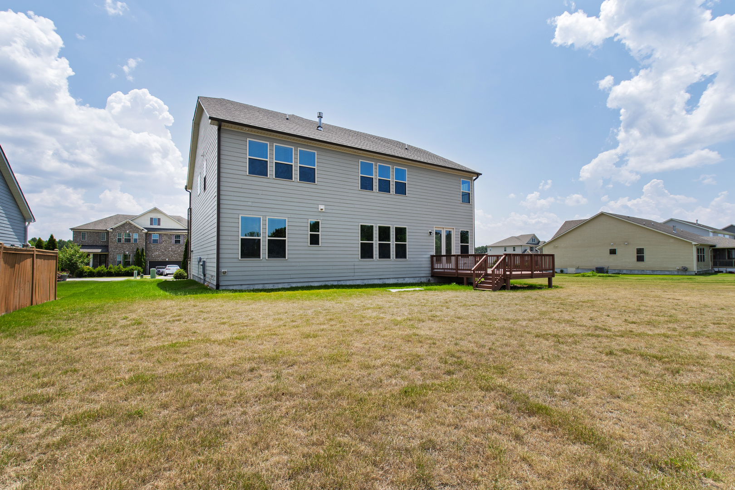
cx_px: 368
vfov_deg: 77.3
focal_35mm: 15
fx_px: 306
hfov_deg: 100.4
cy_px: 245
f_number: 8
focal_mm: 10
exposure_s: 1/200
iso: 100
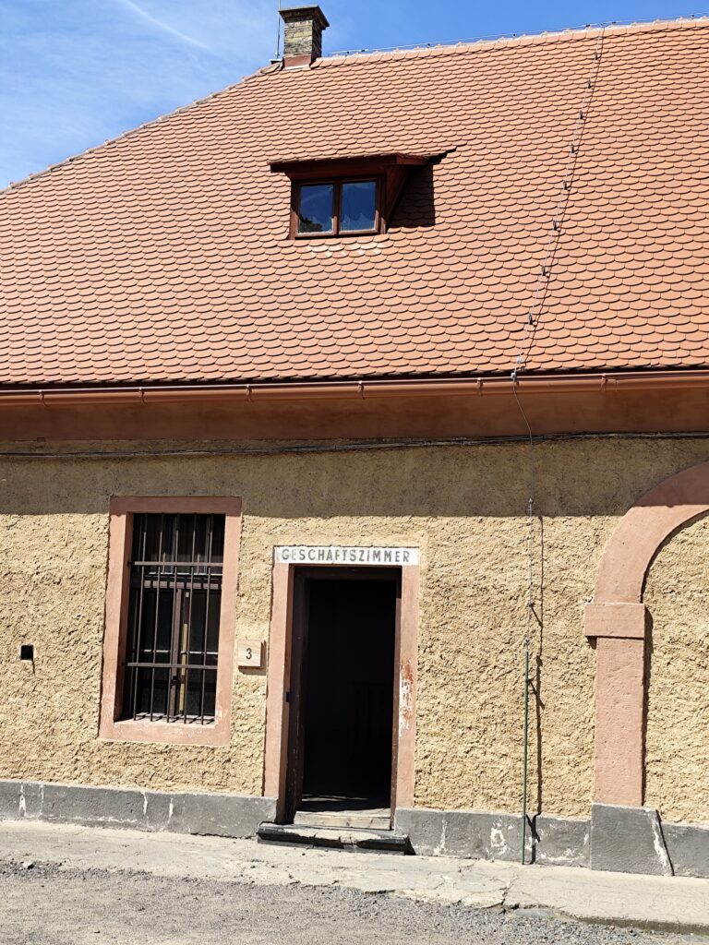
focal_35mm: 46
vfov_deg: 41.2
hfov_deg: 31.5
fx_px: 1256
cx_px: 354
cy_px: 472
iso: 50
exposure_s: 1/640
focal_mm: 6.19
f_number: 1.65
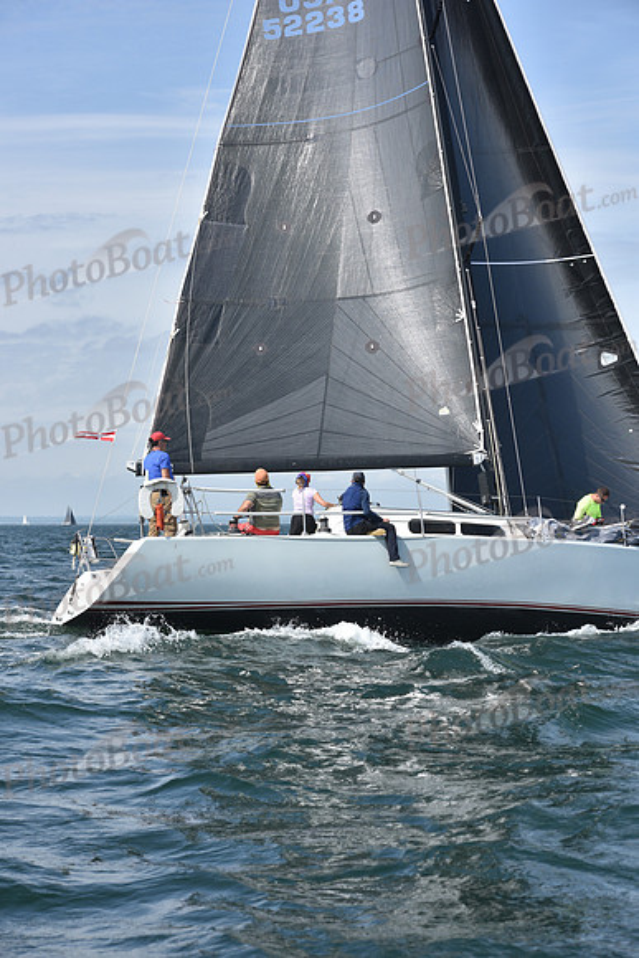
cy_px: 479
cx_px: 320
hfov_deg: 19.5
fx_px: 1862
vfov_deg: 28.8
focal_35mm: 70
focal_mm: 70
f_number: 7.1
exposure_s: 1/800
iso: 200
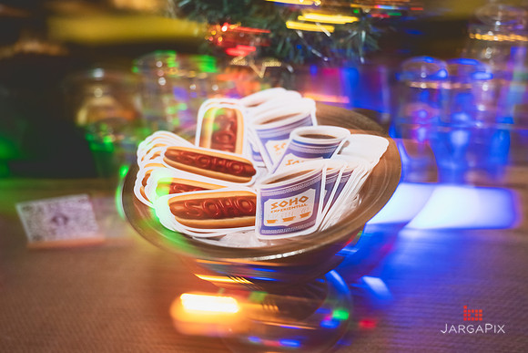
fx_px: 479
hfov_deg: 57.7
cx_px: 268
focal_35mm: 33
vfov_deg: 40.4
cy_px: 178
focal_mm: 30
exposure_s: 1/25
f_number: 2.8
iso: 3200
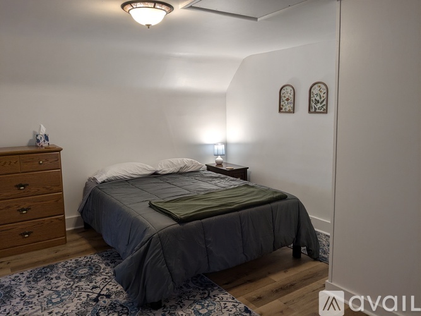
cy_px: 158
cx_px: 210
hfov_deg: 65.3
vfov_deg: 51.3
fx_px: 328
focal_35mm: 27
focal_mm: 4.38
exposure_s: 1/120
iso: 70
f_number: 1.73
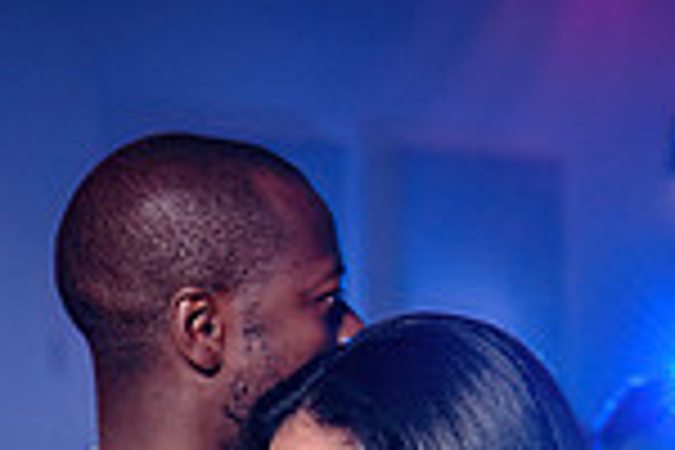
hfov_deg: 10.6
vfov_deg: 6.9
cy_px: 830
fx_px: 3618
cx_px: -18
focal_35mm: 193
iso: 800
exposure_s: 1/50
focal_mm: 50
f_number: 3.2
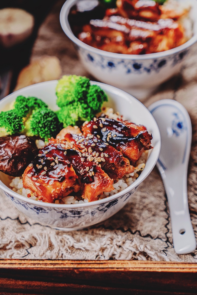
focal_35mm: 70
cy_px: 148
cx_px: 98
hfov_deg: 19.5
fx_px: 575
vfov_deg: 28.8
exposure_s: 1/15
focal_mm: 70
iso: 125
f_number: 5.6
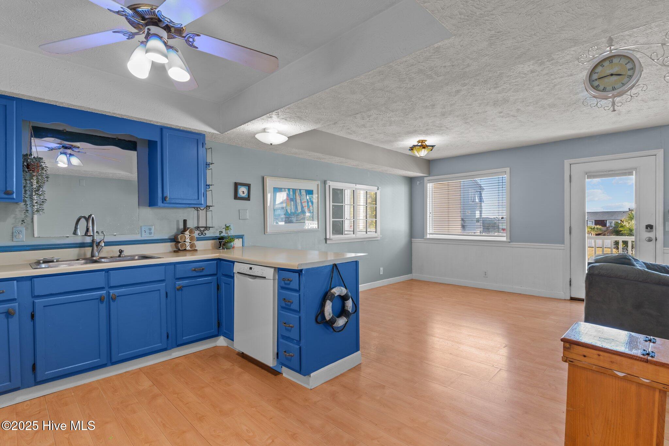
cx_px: 334
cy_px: 223
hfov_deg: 93.3
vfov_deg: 70.4
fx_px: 316
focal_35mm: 17
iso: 160
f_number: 7.1
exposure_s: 1/1.67
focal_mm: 17
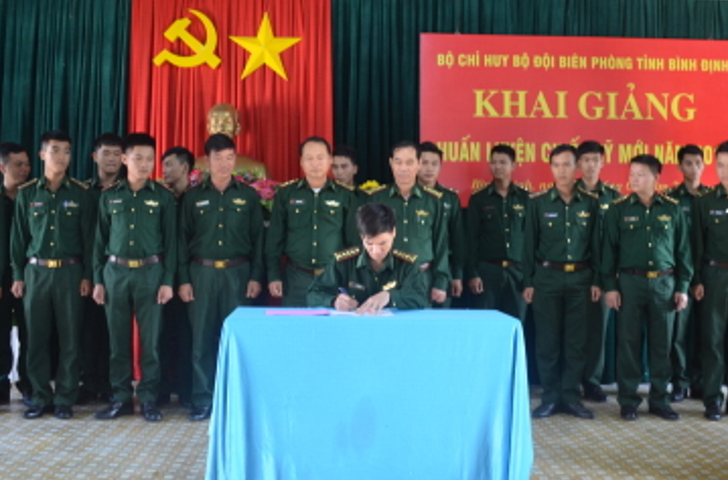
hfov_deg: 42.9
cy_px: 182
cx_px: 365
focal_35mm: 46
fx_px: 927
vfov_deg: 29.0
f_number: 3.8
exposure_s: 1/50
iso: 800
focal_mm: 20
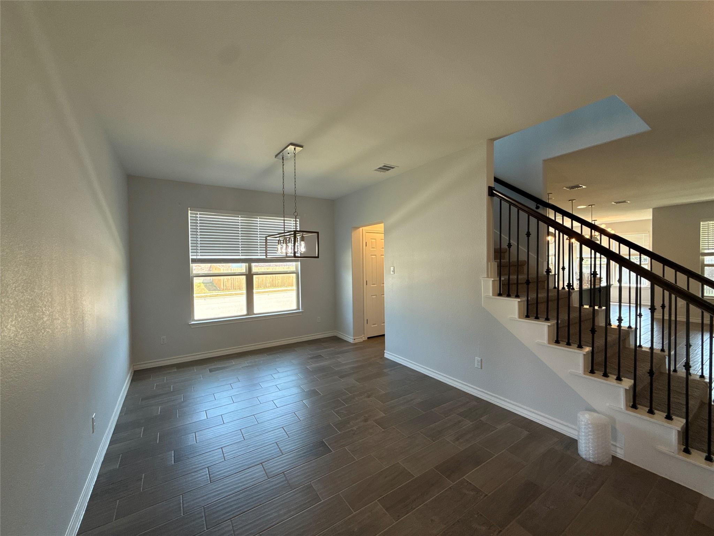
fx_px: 289
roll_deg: +0.7
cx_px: 357
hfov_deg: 102.1
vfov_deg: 85.7
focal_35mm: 14
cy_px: 268
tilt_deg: -0.2
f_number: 2.2
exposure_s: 1/120
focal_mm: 2.22
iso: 160
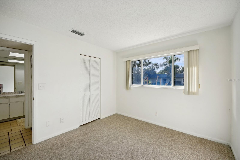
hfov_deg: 100.4
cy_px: 80
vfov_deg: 77.3
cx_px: 120
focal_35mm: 15
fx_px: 100
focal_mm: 15
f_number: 8
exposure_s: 1/125
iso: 400
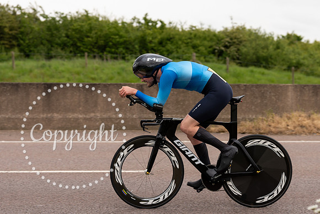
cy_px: 89
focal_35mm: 92
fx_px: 814
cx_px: 186
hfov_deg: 22.2
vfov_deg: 14.9
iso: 250
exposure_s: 1/1000
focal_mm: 70
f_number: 3.5
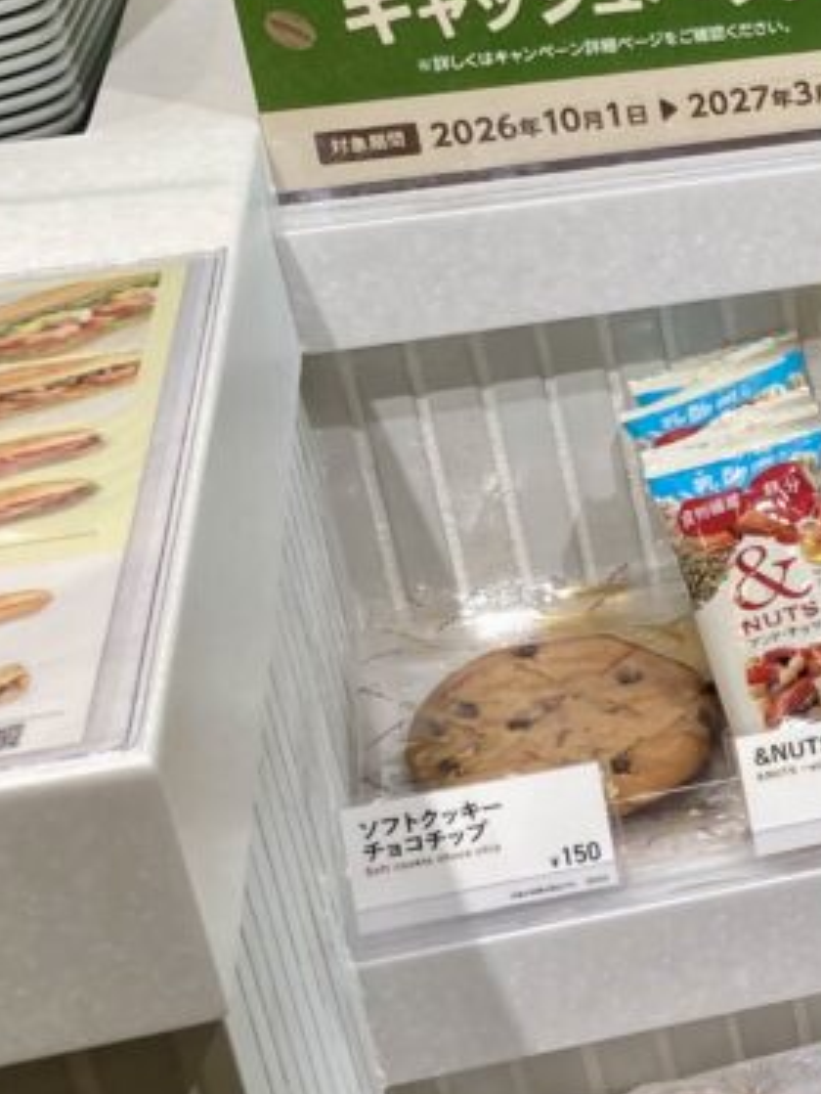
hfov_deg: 12.6
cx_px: 1847
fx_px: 3034
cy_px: 516
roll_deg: +0.4
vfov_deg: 20.4
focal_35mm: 96
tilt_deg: -25.3
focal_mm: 3.99
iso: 25
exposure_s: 1/100
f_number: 1.8
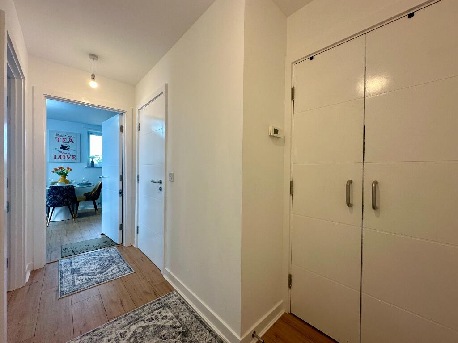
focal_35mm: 14
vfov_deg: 85.7
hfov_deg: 102.1
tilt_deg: -0.8
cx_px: 229
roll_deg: -0.6
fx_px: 185
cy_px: 172
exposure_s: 1/100
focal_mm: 2.22
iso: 80
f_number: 2.2
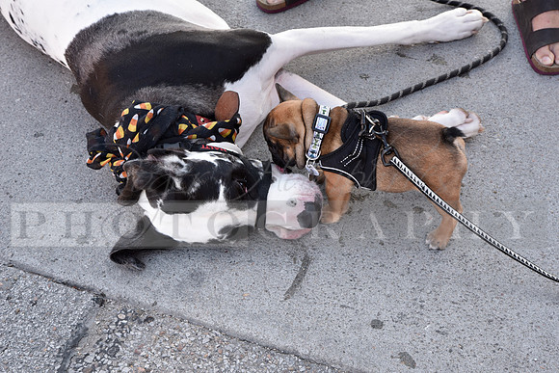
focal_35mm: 52
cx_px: 280
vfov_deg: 26.0
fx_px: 808
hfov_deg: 38.2
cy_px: 186
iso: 800
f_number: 7.1
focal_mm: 52
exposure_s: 1/200
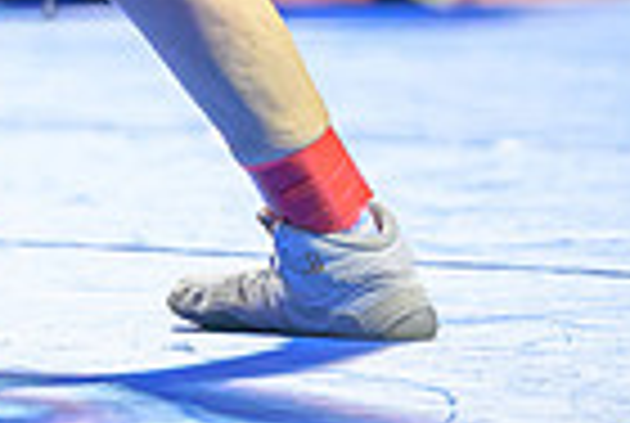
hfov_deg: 3.2
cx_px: -805
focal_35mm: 646
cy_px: -528
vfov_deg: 2.1
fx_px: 11329
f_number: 2.8
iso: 3200
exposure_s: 1/800
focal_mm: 120
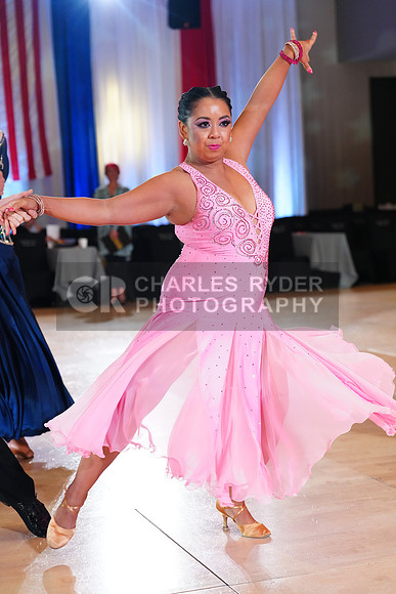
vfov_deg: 28.8
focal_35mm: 70
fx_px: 1154
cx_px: 198
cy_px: 297
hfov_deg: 19.5
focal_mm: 70
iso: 3200
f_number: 3.5
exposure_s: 1/500
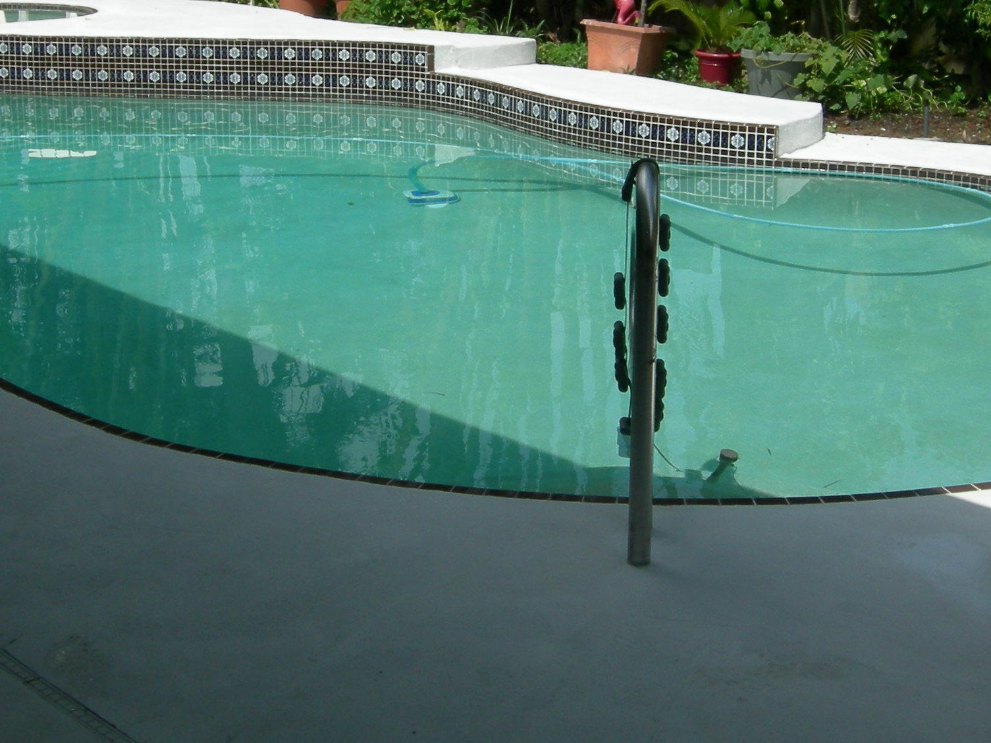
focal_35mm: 62
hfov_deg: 31.2
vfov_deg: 23.3
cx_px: 432
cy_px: 153
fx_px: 1775
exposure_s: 1/360
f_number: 6.8
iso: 64
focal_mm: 7.5
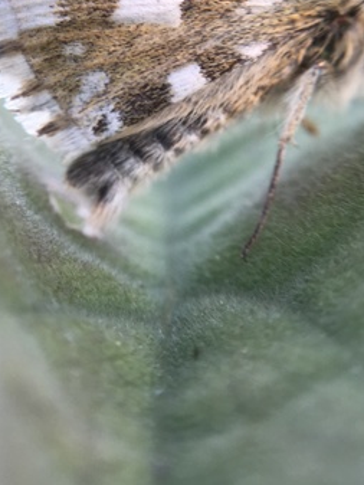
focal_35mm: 55
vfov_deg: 34.2
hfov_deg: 26.5
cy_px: 119
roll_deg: +3.4
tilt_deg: -27.3
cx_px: 137
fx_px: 771
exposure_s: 1/100
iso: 32
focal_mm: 4.15
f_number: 2.2
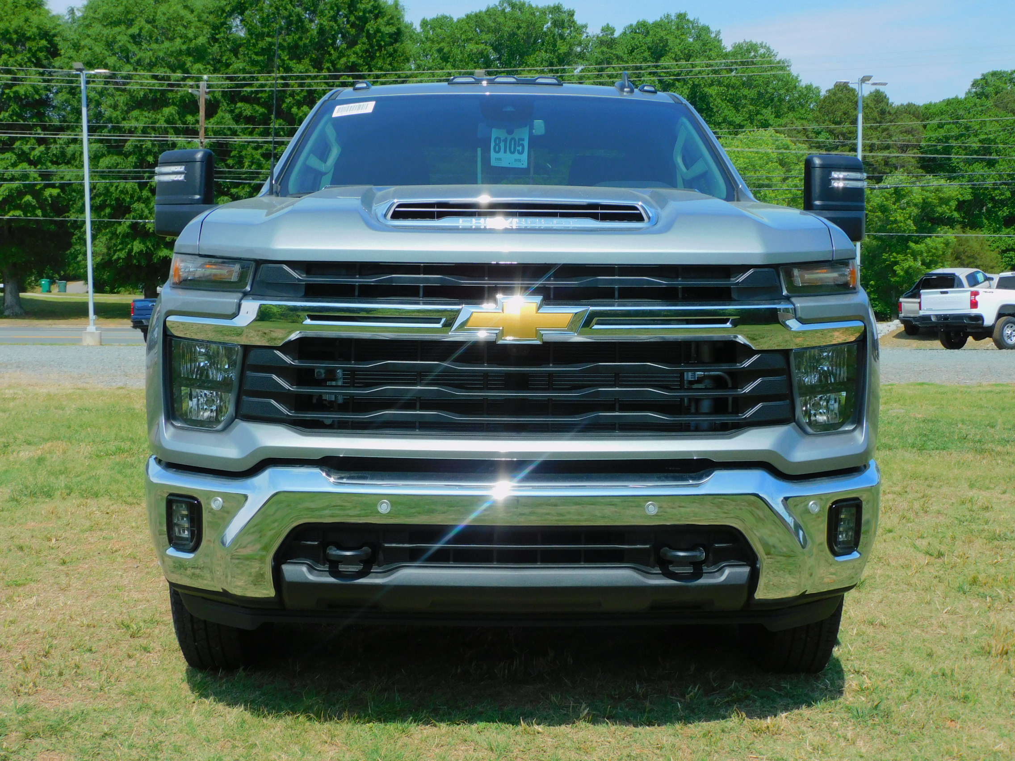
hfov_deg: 38.2
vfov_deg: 29.1
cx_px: 508
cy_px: 380
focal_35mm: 50
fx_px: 1466
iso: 125
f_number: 4
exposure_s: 1/1000
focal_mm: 9
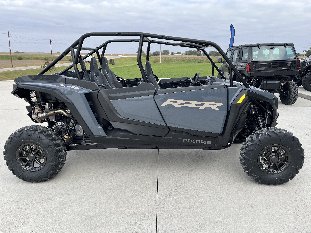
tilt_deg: -15.3
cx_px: 156
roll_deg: -0.4
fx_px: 234
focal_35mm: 26
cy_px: 116
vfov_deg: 53.1
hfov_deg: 67.3
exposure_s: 1/864
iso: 50
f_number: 1.6
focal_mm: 5.1
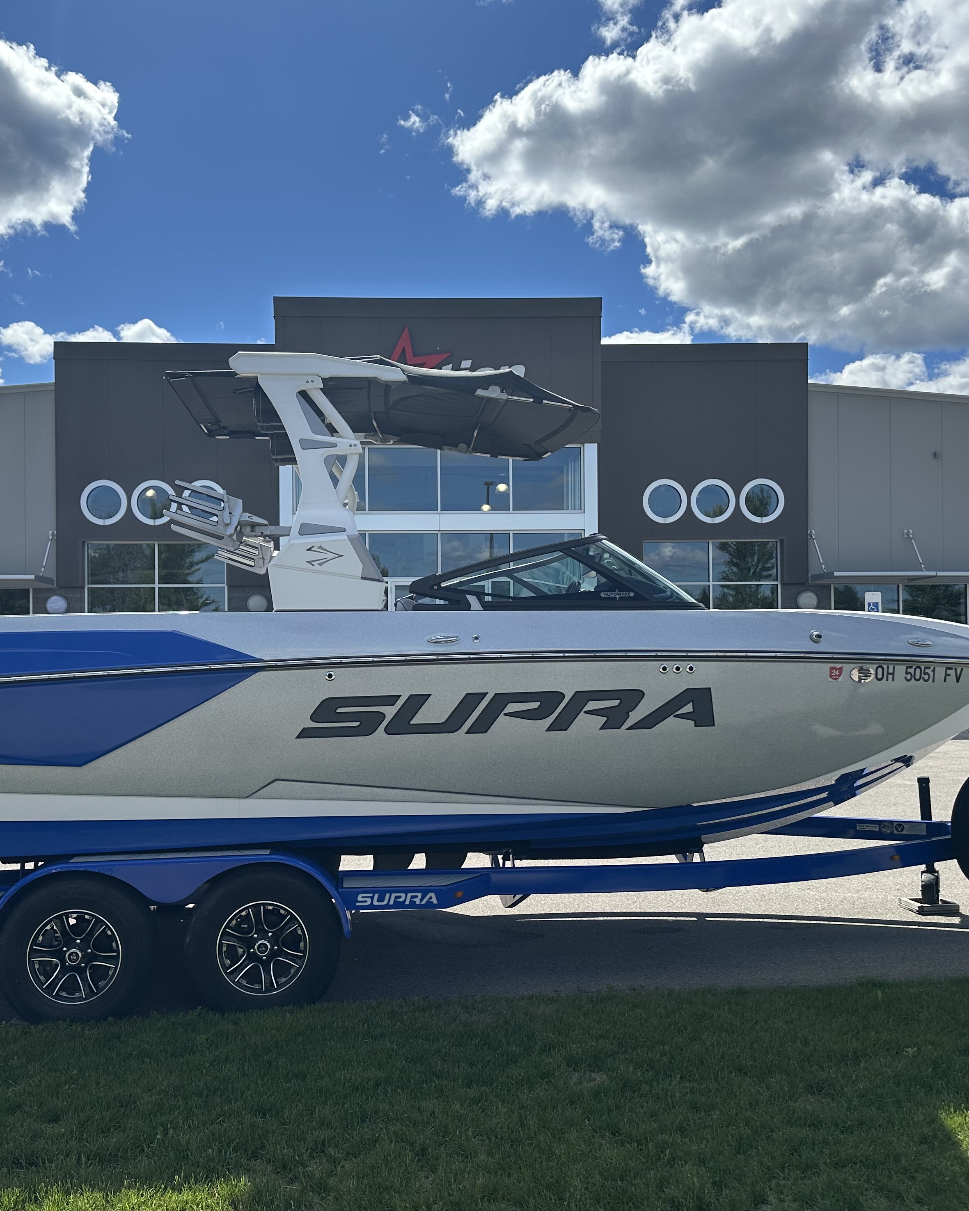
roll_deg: -0.6
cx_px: 433
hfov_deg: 45.7
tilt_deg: +3.2
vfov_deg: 55.7
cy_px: 602
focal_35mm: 32
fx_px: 1147
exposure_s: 1/6211
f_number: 1.78
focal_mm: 6.86
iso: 80
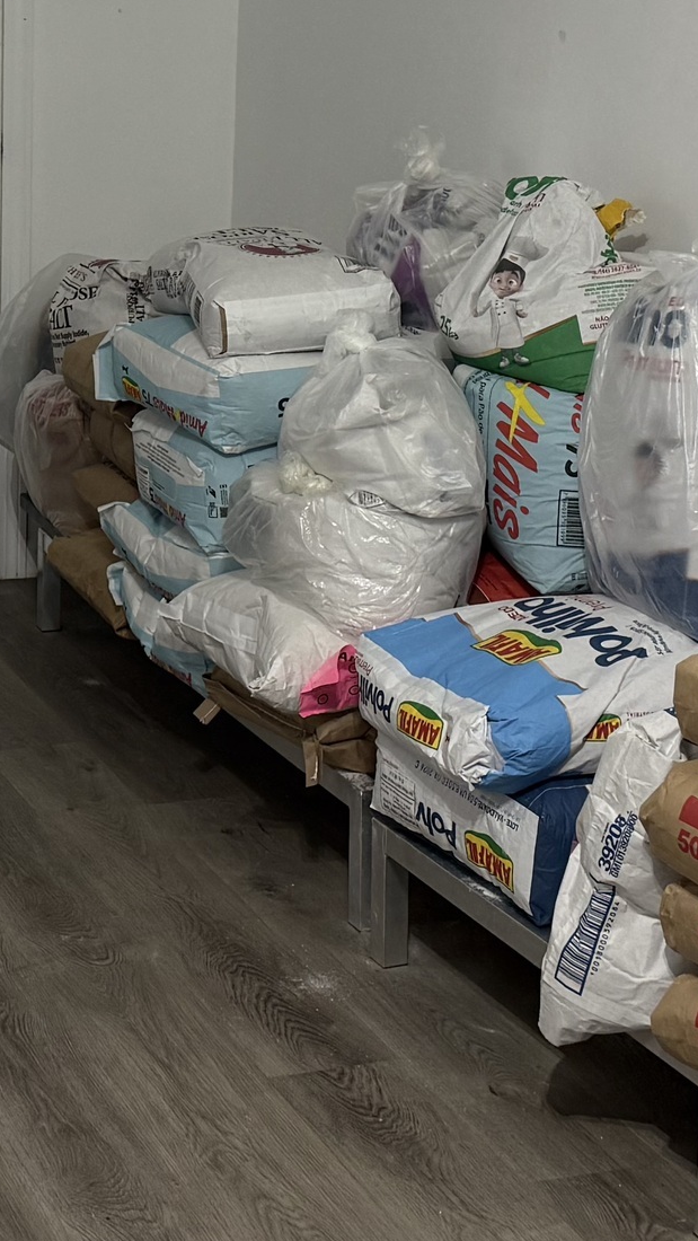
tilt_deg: -10.4
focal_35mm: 73
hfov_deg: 16.4
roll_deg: -1.0
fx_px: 2401
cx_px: 96
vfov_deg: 28.6
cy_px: 353
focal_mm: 6.76
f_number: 1.78
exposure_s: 1/120
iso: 160
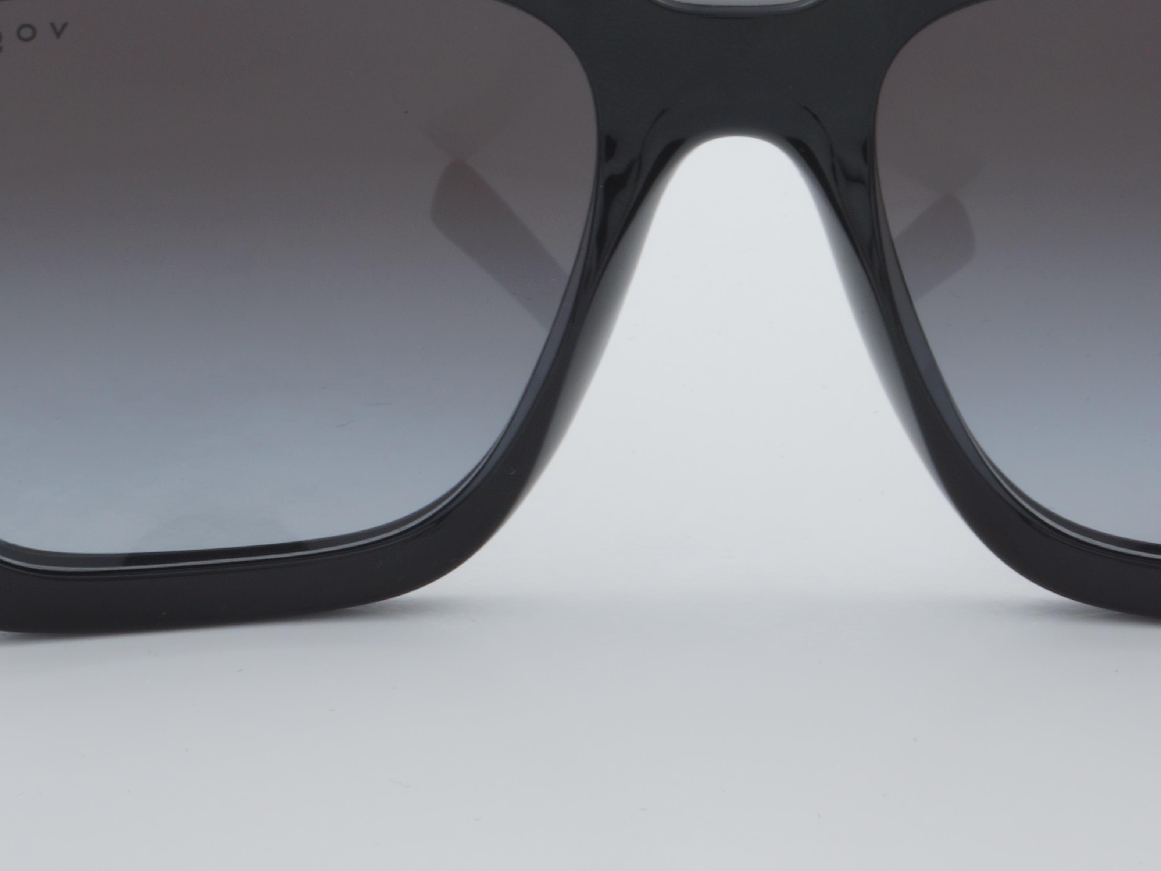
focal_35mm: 96
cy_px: 236
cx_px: 740
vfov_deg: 15.4
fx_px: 3217
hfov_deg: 20.4
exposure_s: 1/4
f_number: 32
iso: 100
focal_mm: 35
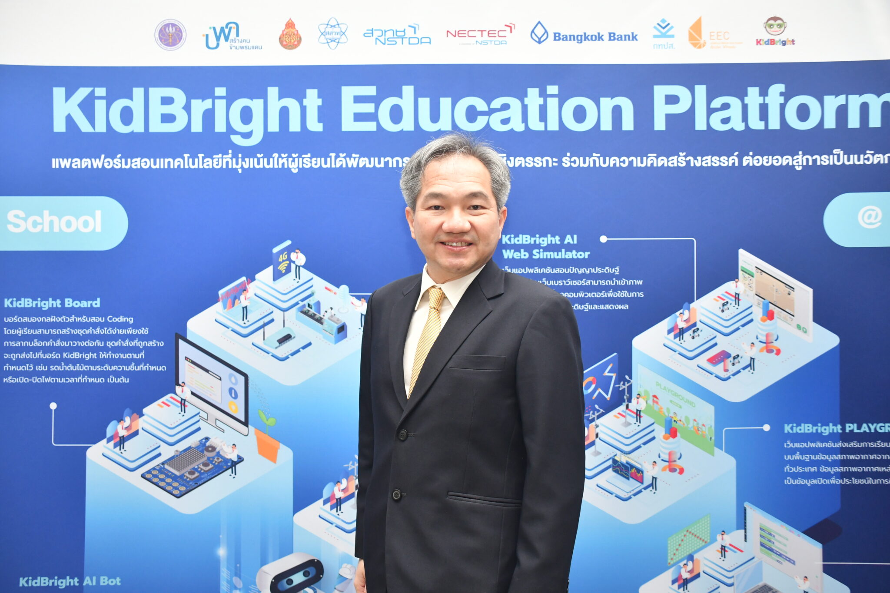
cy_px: 296
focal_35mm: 33
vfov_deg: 40.0
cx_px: 445
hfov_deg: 57.2
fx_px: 816
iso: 1000
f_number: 4
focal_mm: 22
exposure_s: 1/160
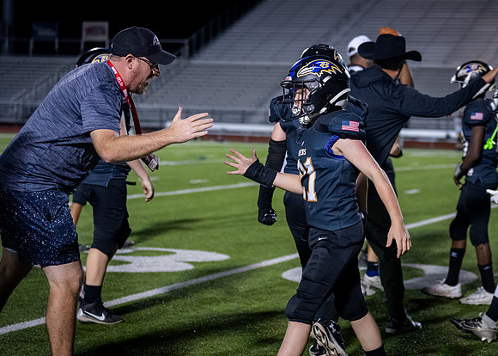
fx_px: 1394
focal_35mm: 99
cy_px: 160
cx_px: 356
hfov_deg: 20.1
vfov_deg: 14.5
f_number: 2.8
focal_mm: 70
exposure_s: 1/1000
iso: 4000
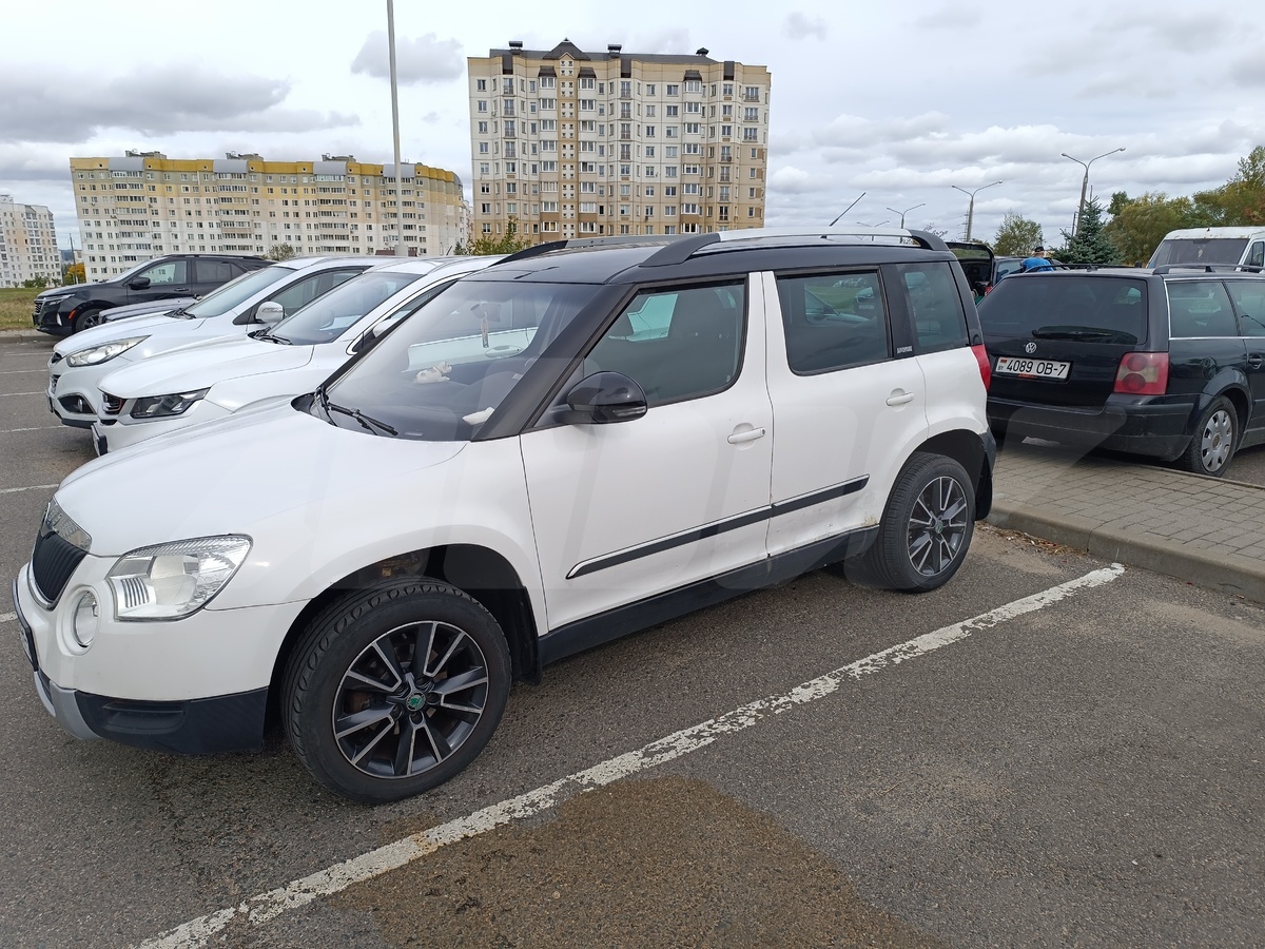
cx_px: 632
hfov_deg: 71.6
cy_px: 474
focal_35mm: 24
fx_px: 877
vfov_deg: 56.8
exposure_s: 1/331
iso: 50
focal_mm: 6.14
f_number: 1.65
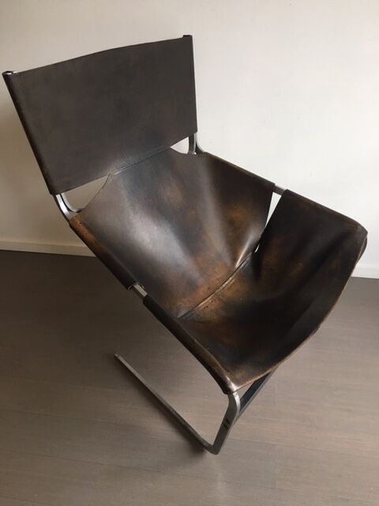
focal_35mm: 29
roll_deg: +0.9
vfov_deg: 61.7
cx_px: 190
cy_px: 253
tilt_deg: -34.8
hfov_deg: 48.2
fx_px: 423
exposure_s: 1/33
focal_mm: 4.15
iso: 125
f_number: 2.2
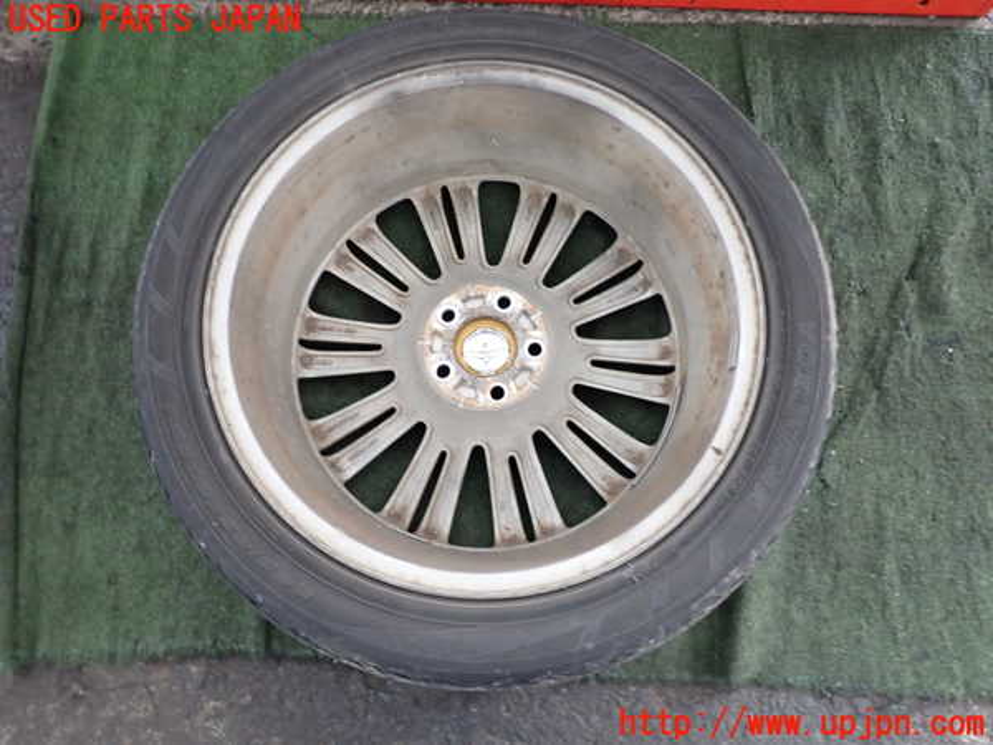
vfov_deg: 54.9
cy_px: 372
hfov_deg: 69.4
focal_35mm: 25
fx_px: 717
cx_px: 496
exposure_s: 1/30
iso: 640
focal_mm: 4.5
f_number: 2
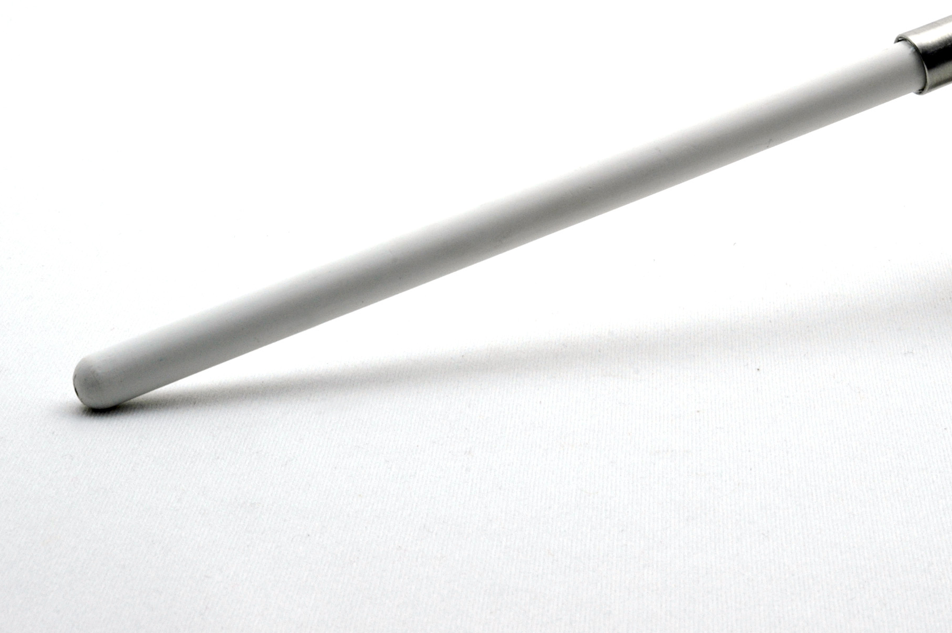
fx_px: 3170
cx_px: 666
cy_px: 137
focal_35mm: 120
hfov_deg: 17.0
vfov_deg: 11.4
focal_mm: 48
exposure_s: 1/350
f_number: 27
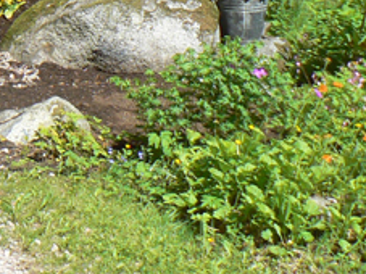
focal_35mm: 127
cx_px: -239
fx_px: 1342
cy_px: -152
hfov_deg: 14.2
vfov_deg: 11.2
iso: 80
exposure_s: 1/400
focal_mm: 6
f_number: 5.6
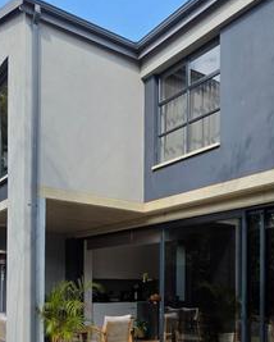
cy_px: 281
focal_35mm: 38
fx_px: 385
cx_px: 184
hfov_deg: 38.7
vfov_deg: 45.2
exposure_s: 1/878
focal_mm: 2.2
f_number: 1.9
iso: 40
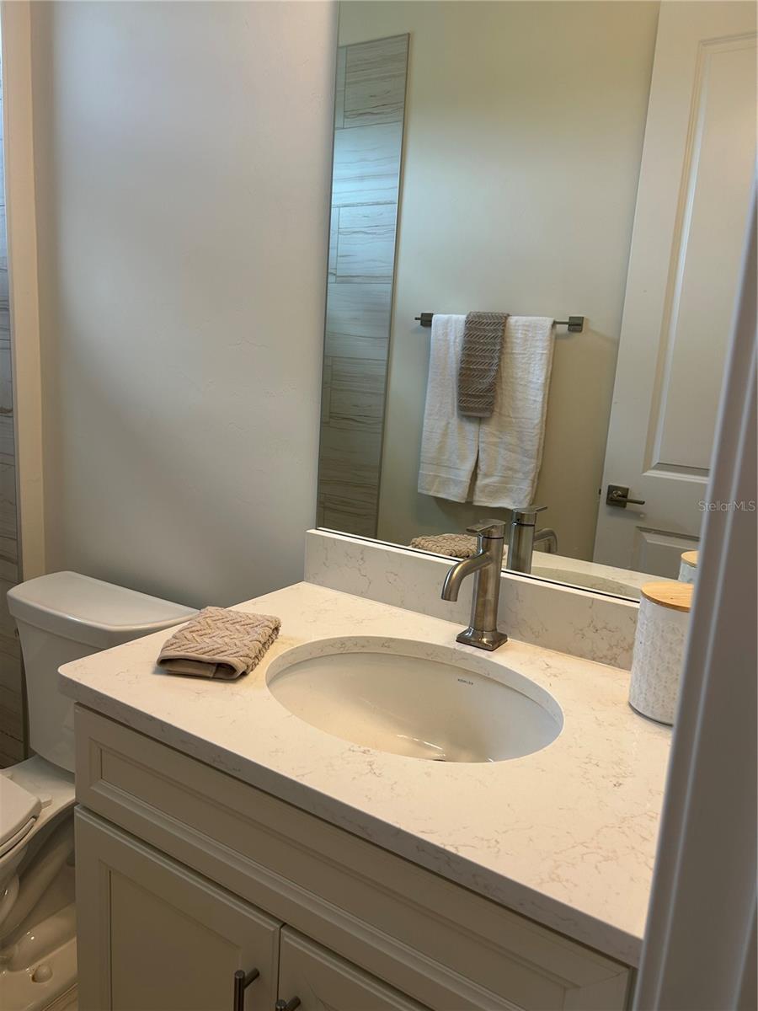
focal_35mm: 26
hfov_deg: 53.1
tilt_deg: -11.8
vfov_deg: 67.3
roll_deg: -3.5
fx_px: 759
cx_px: 379
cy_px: 506
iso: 64
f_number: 1.5
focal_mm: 5.7
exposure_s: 1/120
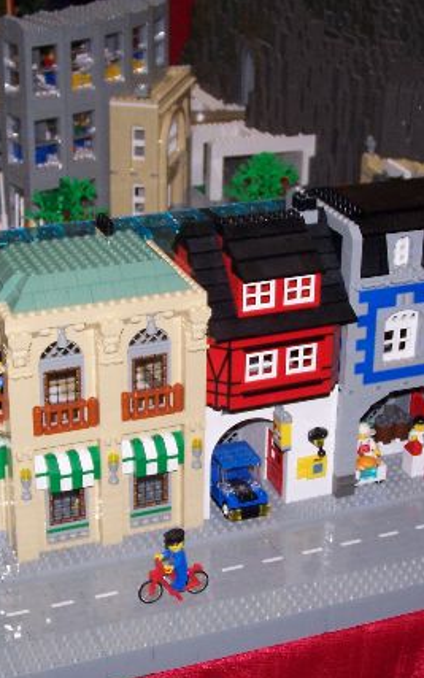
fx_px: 1349
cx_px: 222
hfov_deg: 17.9
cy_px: 341
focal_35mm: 73
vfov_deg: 28.2
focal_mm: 8.5
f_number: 3
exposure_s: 1/60
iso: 140
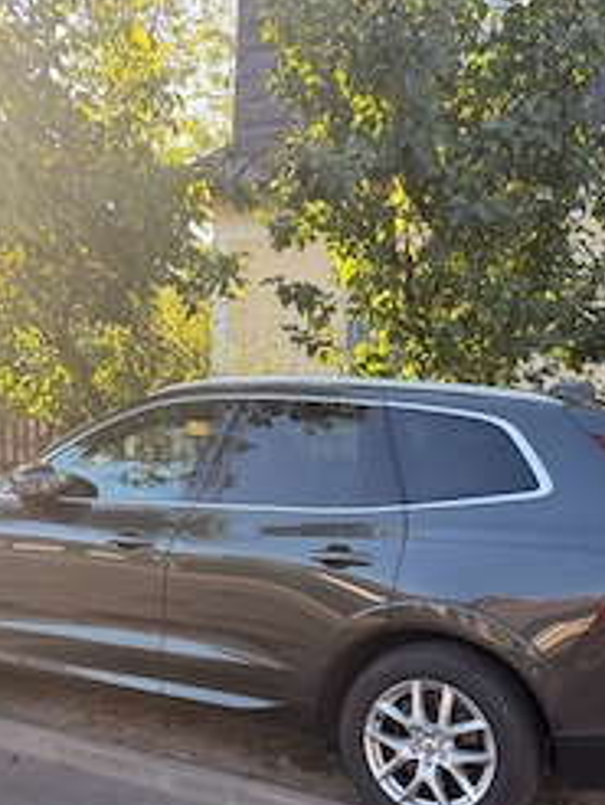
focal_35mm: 39
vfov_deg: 45.4
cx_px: 320
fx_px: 907
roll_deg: -1.9
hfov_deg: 36.9
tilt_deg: -13.3
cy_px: 645
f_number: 1.78
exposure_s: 1/584
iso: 100
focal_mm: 6.76
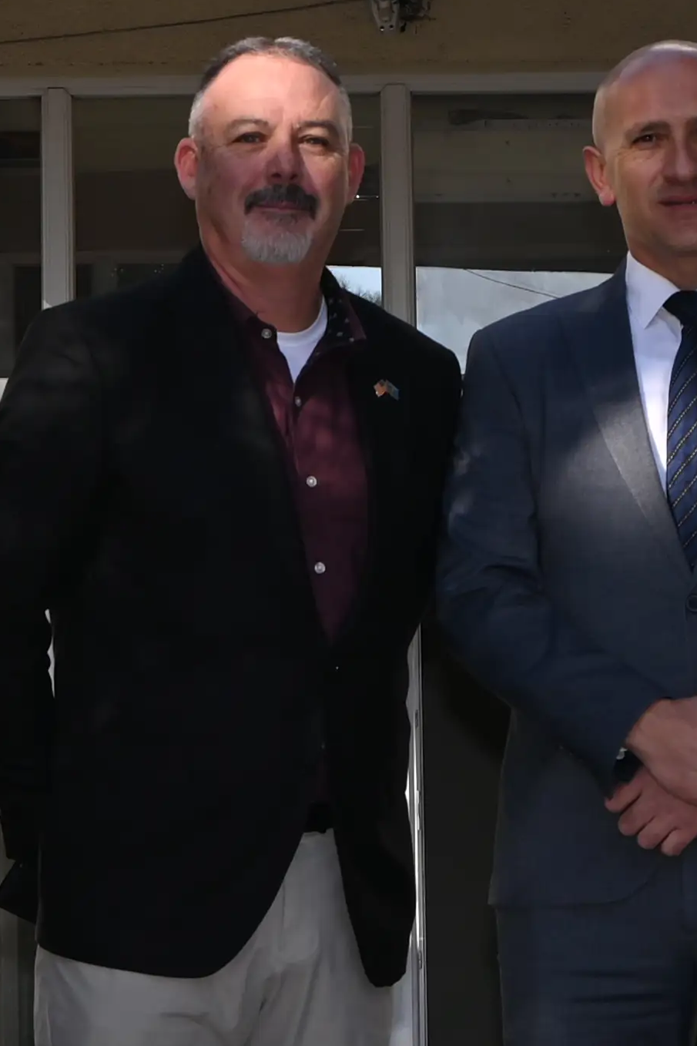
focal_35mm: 164
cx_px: 243
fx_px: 4764
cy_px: 197
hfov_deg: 8.4
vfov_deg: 12.5
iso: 100
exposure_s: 1/200
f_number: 7.1
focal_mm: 37
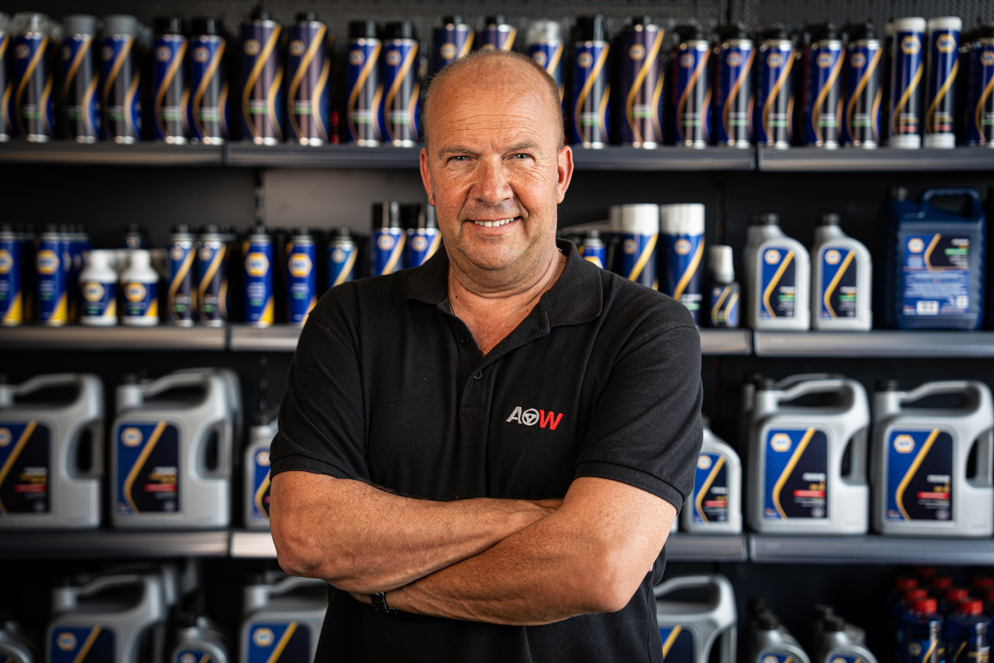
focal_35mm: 51
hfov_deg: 38.9
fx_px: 1408
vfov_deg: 26.5
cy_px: 332
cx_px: 497
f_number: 2.8
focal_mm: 51
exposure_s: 1/160
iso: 500
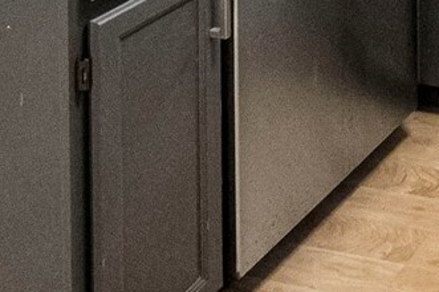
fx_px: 938
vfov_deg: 13.4
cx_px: 680
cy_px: -394
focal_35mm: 77
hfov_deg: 21.5
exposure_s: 1/30
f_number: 9
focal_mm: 10
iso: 2500
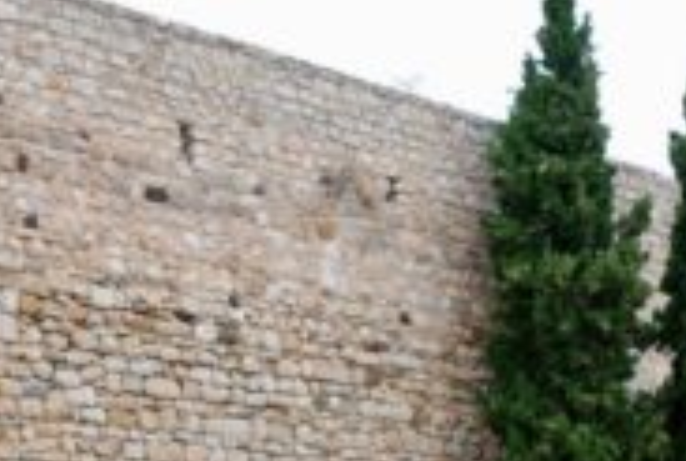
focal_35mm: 90
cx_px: 424
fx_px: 1719
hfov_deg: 22.5
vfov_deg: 14.9
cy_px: 504
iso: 100
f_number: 6.3
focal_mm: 22
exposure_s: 1/160
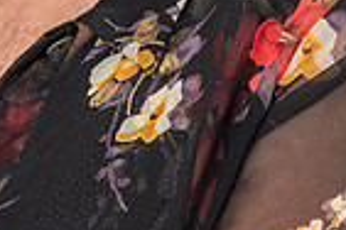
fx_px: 3940
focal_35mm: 410
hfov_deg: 5.0
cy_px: 18
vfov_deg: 3.4
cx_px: -27
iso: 200
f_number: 5.6
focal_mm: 62
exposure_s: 1/125
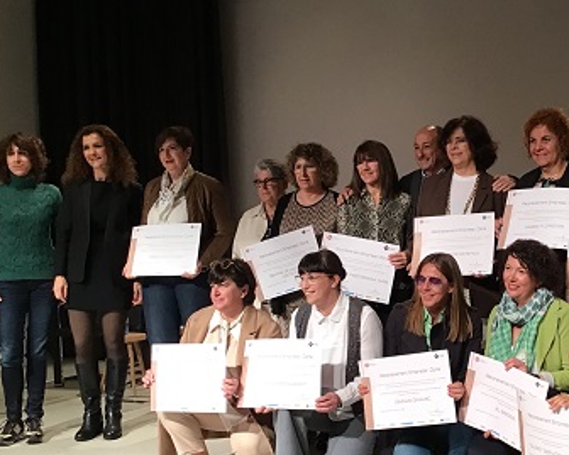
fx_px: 910
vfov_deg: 28.0
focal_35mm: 54
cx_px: 417
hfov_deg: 34.1
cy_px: 294
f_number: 2.4
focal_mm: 3.3
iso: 100
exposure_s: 1/33
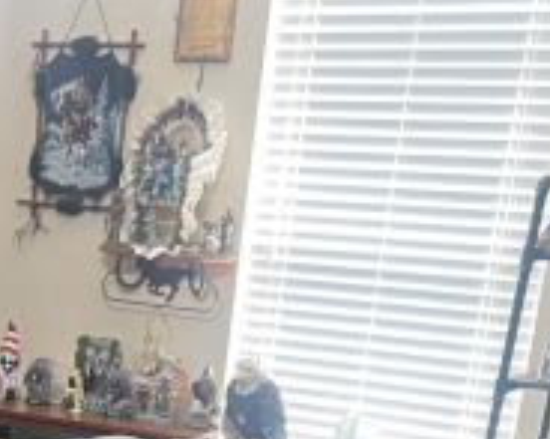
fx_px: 1497
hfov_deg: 20.0
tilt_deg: -19.5
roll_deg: -4.0
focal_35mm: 92
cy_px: 720
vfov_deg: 15.1
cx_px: -43
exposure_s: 1/60
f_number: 1.5
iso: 320
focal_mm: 5.7
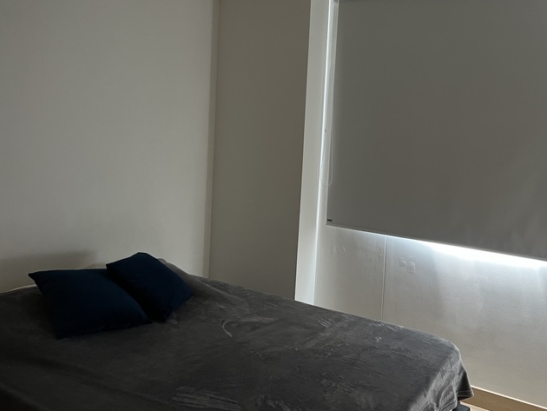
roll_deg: -2.9
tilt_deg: -4.6
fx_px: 522
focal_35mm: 33
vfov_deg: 42.8
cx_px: 332
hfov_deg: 54.9
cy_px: 170
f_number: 1.5
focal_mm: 5.7
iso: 400
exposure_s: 1/60
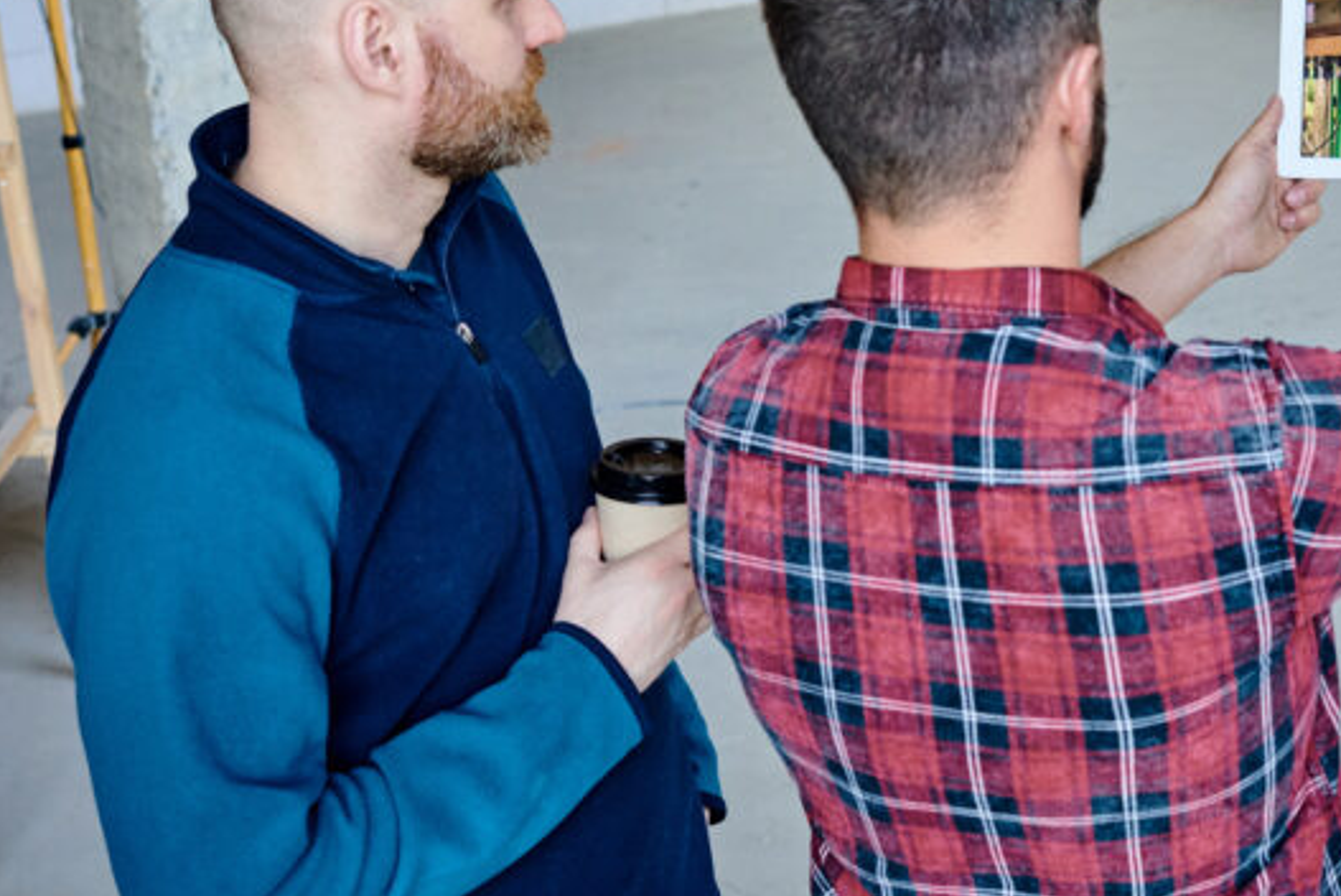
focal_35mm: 68
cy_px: 241
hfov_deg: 28.4
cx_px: 1234
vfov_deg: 19.9
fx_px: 2534
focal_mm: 35
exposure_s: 1/160
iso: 800
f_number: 4.5
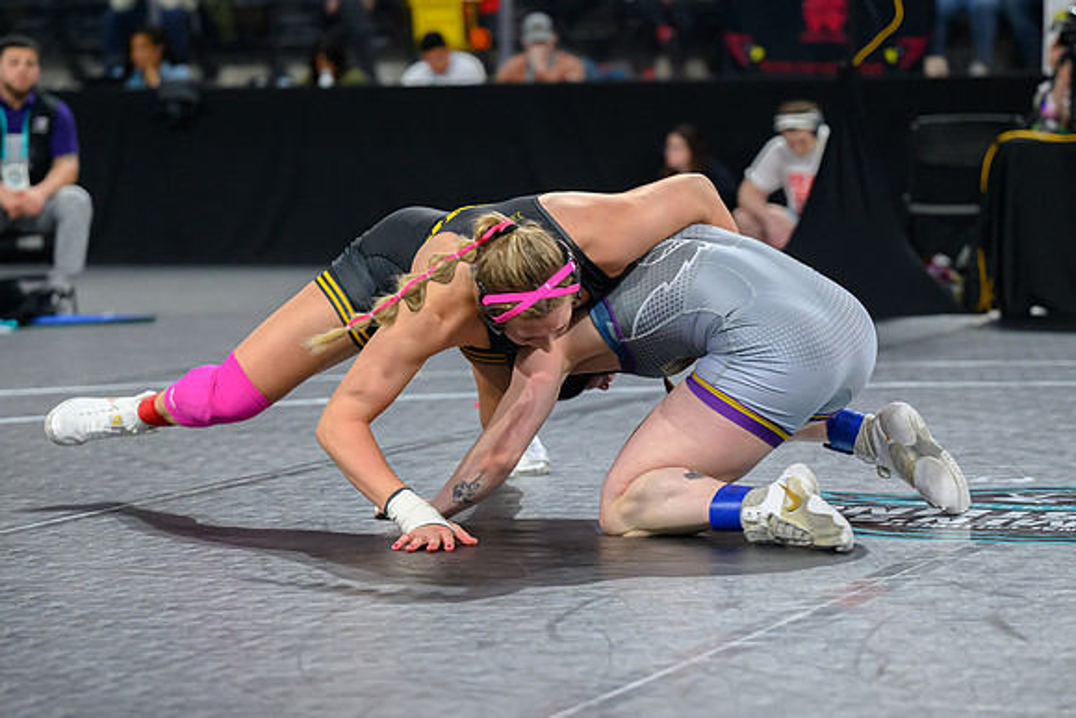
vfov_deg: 11.0
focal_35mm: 125
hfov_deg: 16.4
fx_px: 3743
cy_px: 415
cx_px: 565
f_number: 2.8
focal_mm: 90
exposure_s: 1/800
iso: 2800
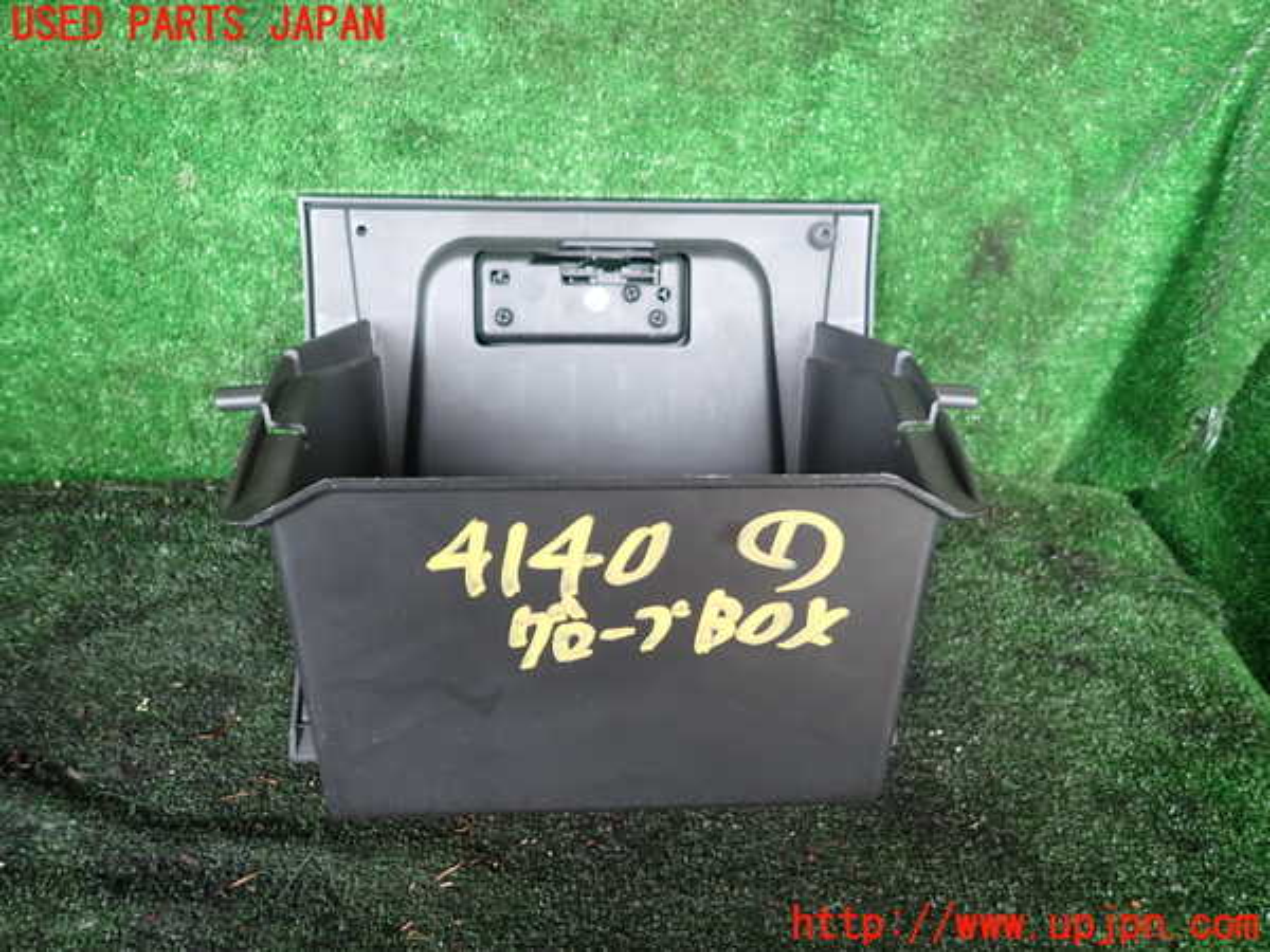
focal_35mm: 25
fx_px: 917
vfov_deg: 54.9
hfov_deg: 69.4
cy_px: 476
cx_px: 635
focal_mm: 4.5
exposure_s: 1/50
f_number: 2
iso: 200
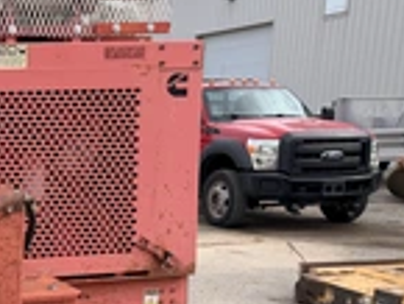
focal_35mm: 66
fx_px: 771
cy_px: 301
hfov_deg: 26.8
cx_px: -47
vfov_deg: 21.5
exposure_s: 1/2232
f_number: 1.78
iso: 100
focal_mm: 6.76
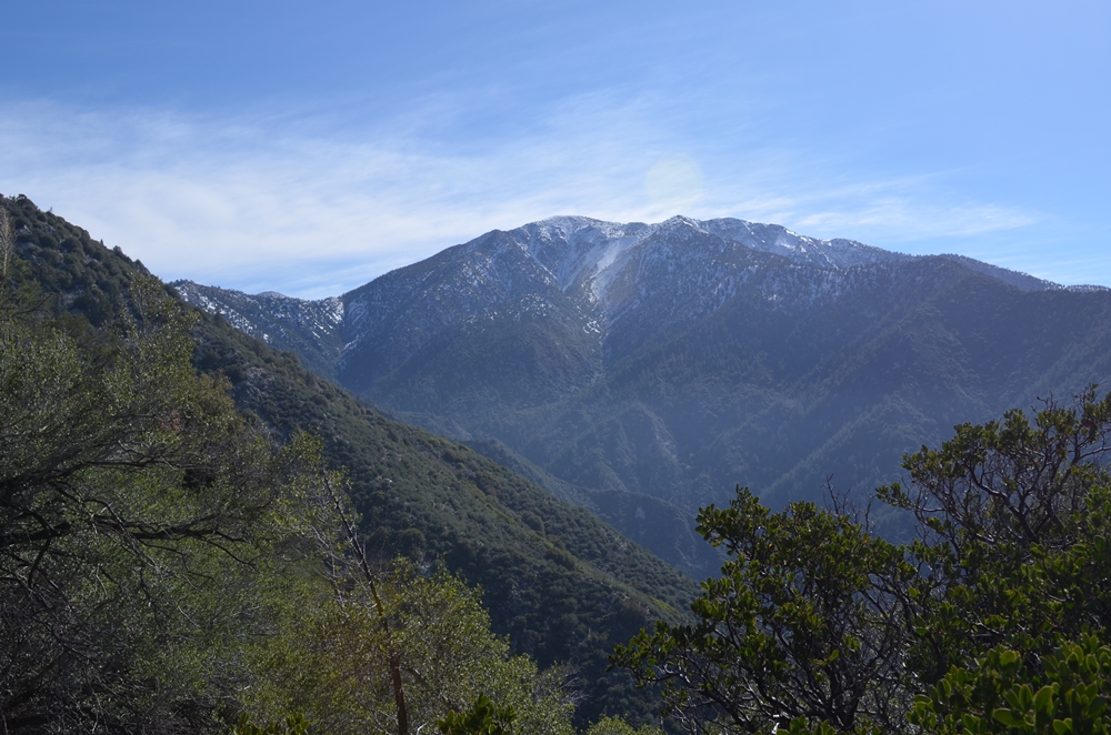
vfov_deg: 39.8
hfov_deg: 57.3
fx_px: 1016
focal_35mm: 33
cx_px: 556
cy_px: 368
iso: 100
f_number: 8
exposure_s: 1/250
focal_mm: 22
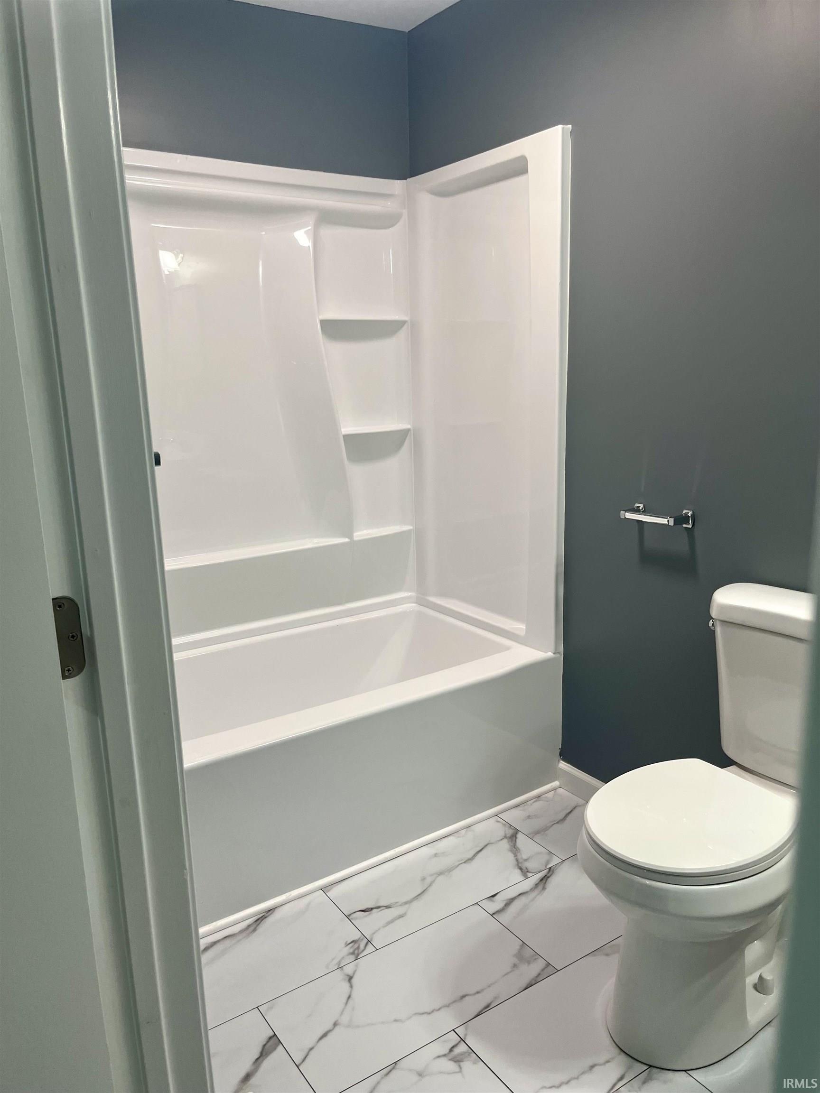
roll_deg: +1.1
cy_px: 546
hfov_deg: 53.1
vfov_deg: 67.3
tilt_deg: -12.4
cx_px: 410
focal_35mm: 26
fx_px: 821
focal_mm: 5.1
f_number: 1.6
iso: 125
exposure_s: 1/120
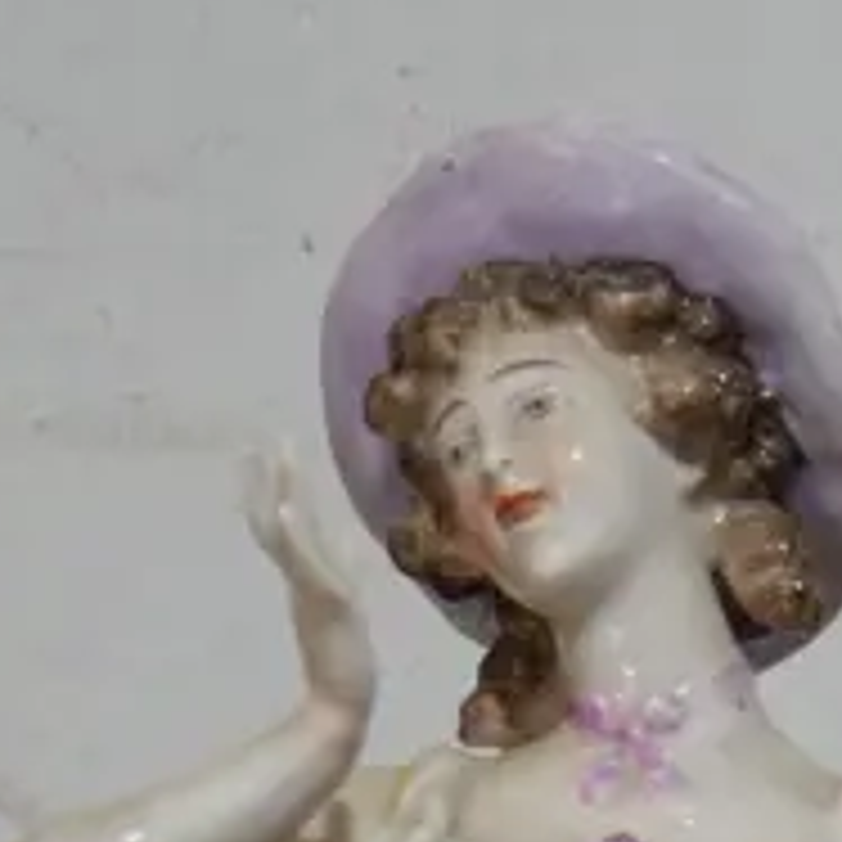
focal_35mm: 145
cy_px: 1650
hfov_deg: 11.5
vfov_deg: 11.0
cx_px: 1324
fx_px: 3990
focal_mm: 15
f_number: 3.6
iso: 200
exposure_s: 1/80
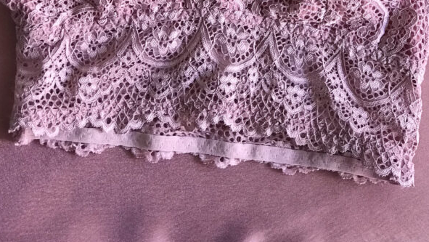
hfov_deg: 25.3
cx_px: 215
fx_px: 956
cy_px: -34
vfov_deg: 14.1
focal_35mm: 84
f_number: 2.8
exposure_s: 1/60
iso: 100
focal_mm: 6.6
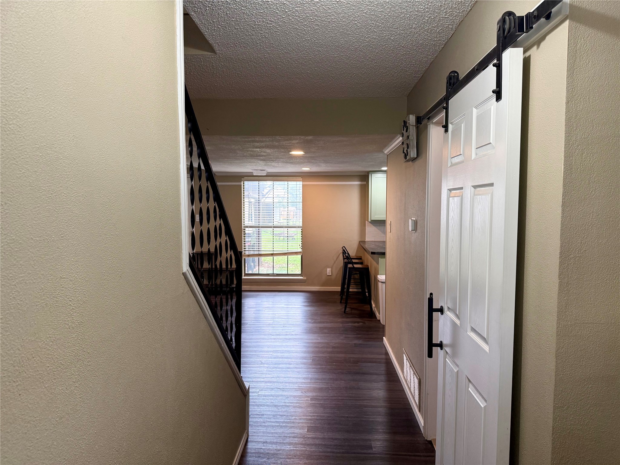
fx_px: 430
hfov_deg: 71.6
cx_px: 310
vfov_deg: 56.8
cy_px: 232
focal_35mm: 24
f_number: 1.78
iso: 200
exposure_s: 1/120
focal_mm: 6.76
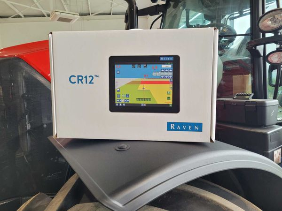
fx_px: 212
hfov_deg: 67.3
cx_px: 141
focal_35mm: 26
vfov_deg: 53.1
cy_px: 106
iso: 125
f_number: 1.8
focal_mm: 5.4
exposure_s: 1/100
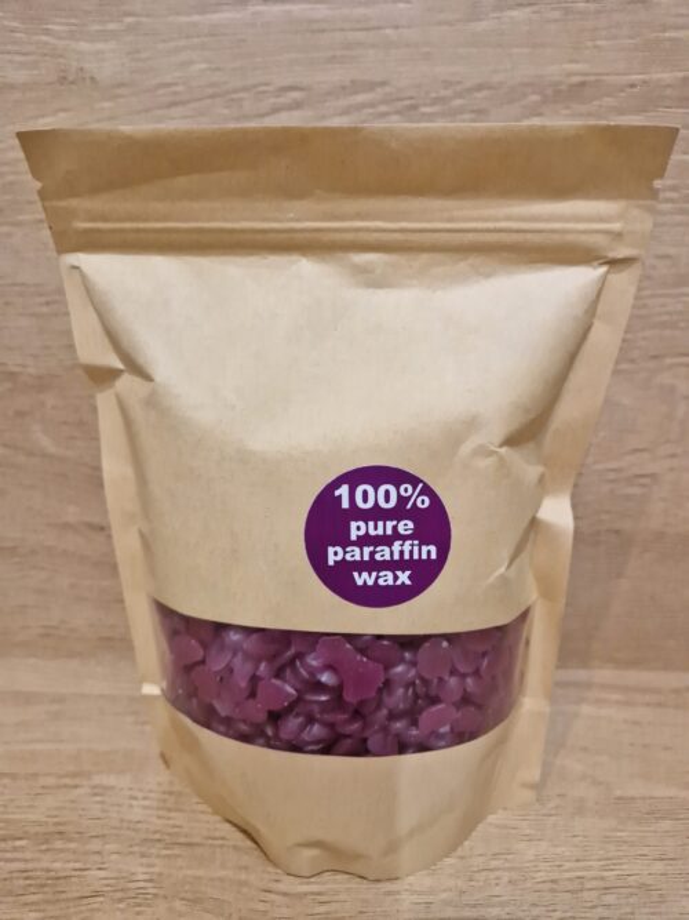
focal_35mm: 23
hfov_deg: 58.9
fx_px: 611
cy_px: 460
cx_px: 344
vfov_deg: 73.9
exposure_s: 1/100
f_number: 1.8
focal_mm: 5.4
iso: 500
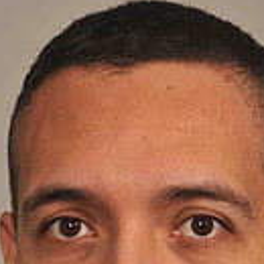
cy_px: 317
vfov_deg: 3.6
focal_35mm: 492
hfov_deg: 3.6
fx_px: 4245
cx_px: 161
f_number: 6.3
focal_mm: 112
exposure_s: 1/60
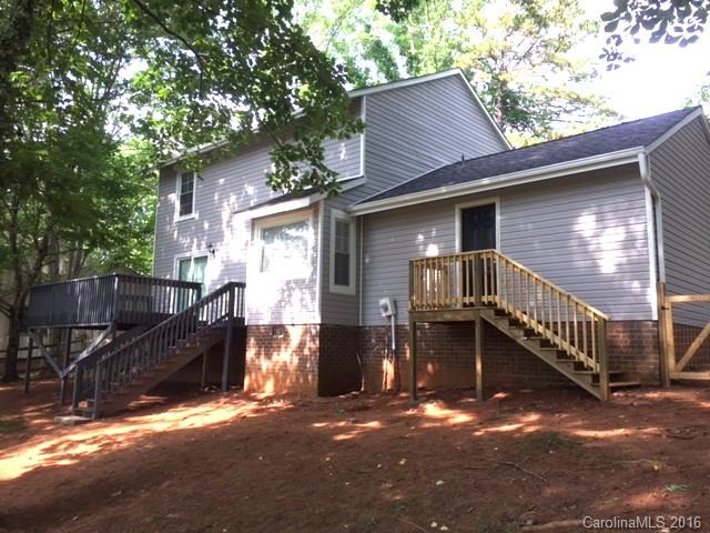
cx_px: 355
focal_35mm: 29
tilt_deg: +8.6
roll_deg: -1.0
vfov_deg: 48.2
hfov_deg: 61.7
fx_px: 595
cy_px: 266
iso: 32
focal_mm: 4.15
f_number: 2.2
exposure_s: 1/156
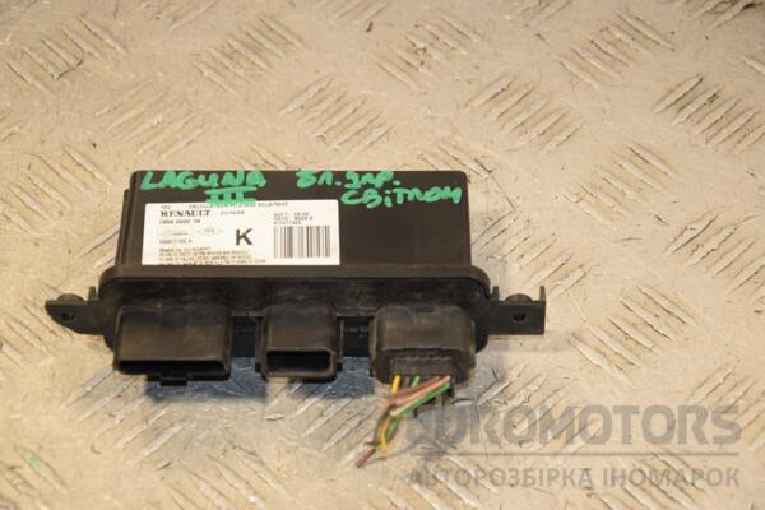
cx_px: 382
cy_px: 255
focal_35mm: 112
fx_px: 2390
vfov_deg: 12.2
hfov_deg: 18.2
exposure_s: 1/200
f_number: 6.3
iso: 800
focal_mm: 75
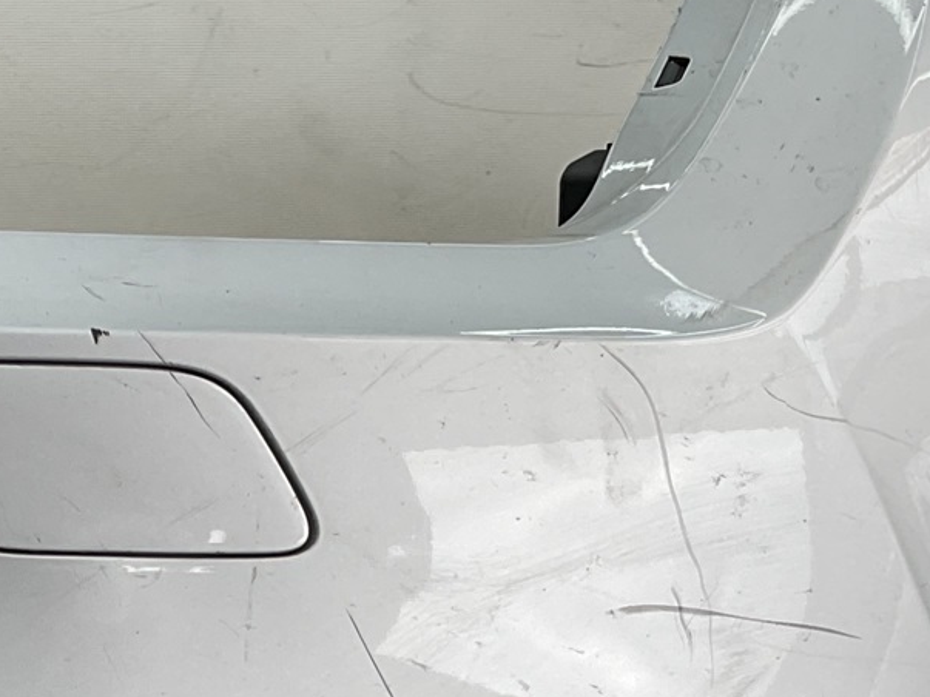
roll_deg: -2.6
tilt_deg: -21.1
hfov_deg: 19.9
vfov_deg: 14.6
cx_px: 103
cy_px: 908
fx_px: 2606
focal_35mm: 97
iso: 16
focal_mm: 3
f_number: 1.8
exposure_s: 1/157
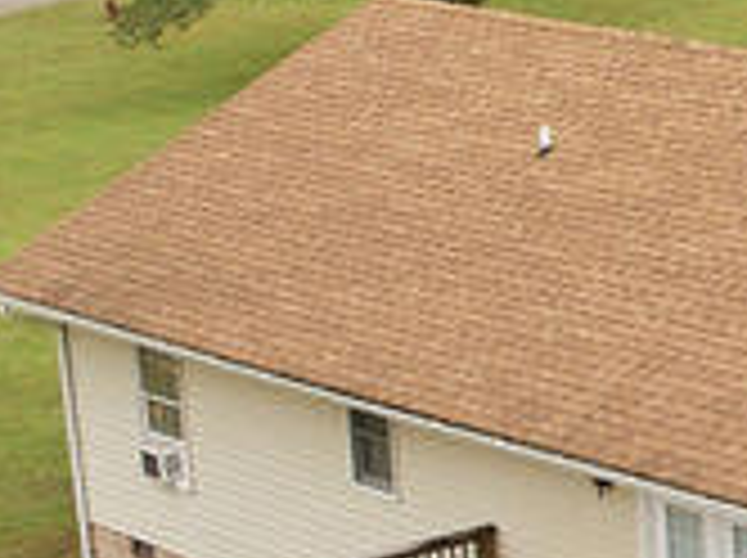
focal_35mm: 148
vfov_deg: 9.9
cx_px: 1426
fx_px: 3189
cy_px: 520
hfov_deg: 12.1
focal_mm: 12.3
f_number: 2.8
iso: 130
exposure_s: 1/640
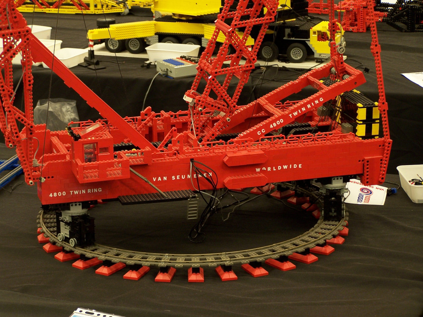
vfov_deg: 12.7
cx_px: 212
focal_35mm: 117
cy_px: 158
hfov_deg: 16.8
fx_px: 1430
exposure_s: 1/2
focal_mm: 19.4
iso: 80
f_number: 3.2
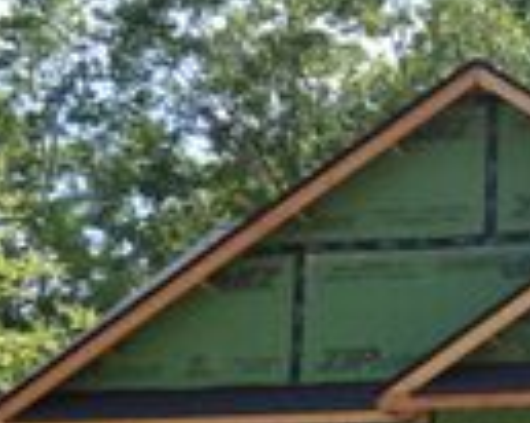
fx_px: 2053
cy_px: 641
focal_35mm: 131
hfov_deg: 13.3
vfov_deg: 11.3
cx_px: 933
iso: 100
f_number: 6.3
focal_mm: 24
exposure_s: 1/160
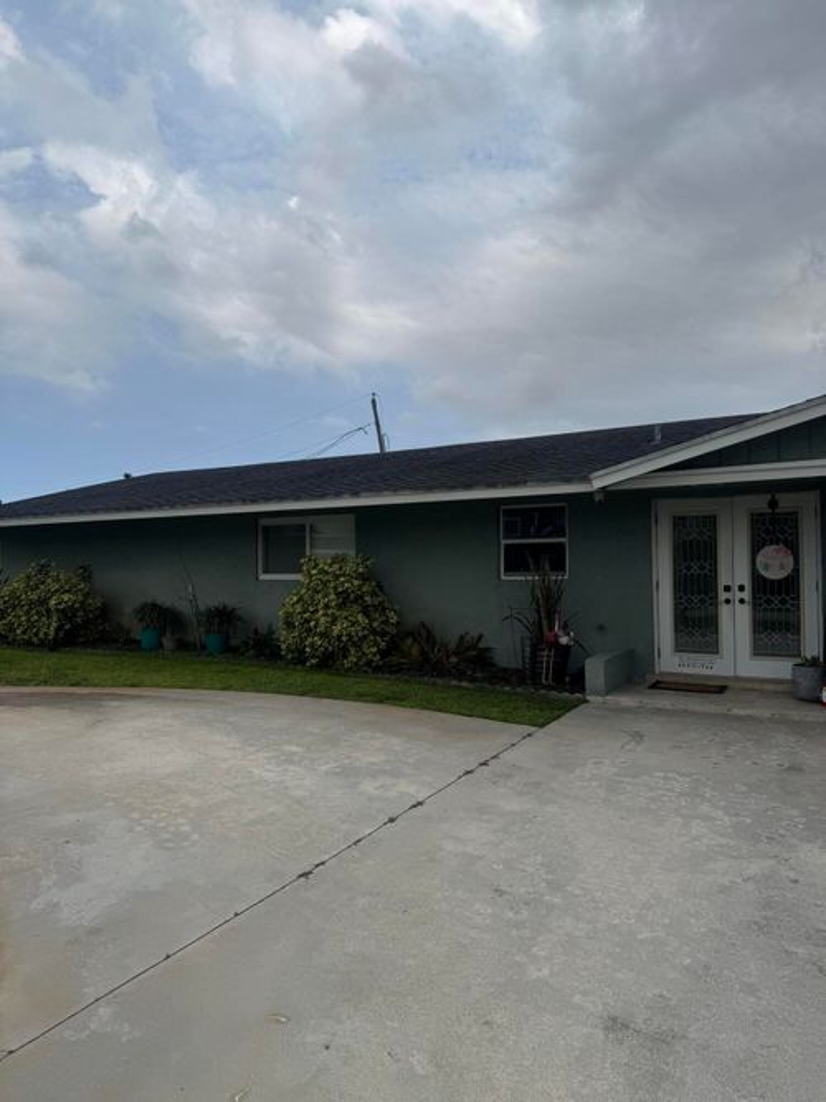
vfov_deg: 71.6
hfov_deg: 56.8
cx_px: 413
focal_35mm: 24
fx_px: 764
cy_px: 551
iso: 80
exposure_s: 1/5348
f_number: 1.78
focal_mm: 6.76
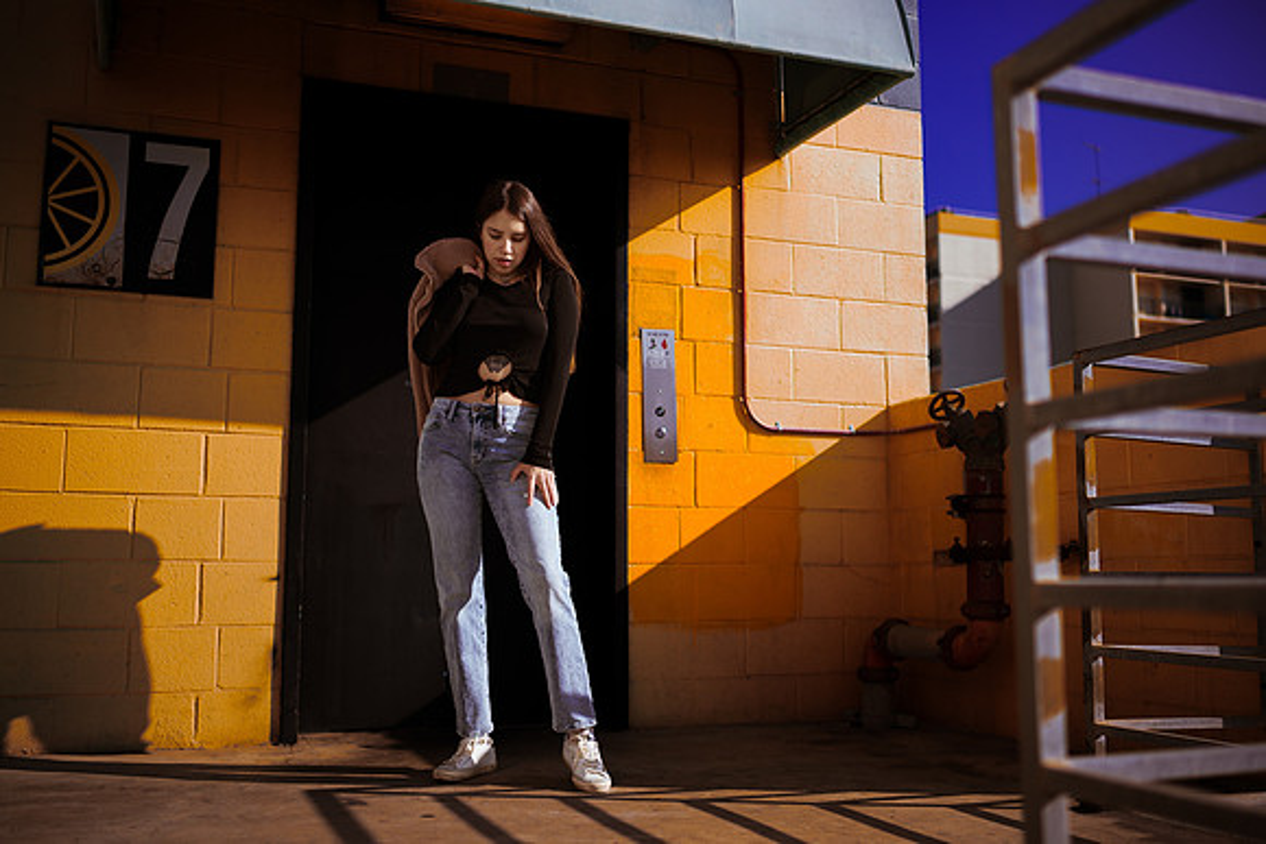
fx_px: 1316
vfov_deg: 35.6
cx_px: 633
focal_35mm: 37
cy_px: 422
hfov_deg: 51.4
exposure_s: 1/4000
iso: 50
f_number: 1.8
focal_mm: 35
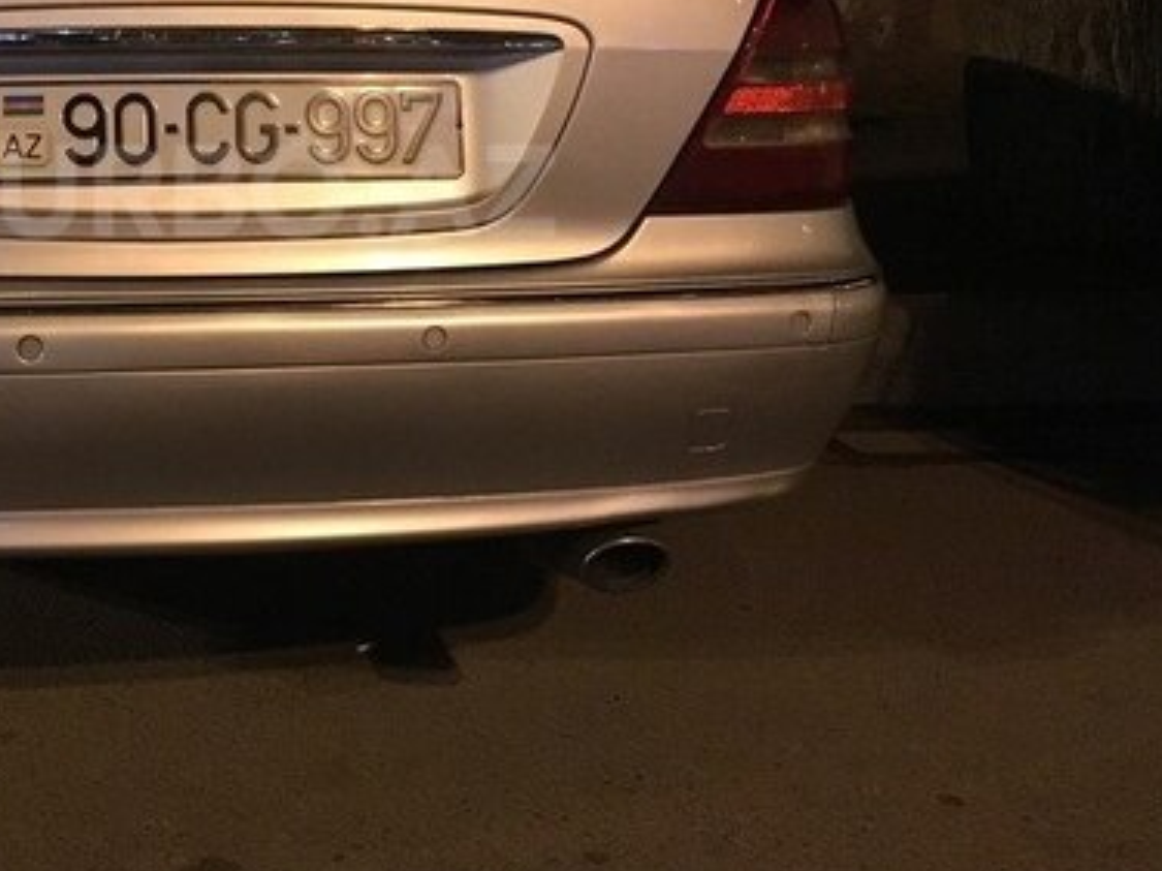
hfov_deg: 36.3
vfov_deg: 28.0
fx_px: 1711
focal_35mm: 51
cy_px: 191
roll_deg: -3.2
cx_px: 239
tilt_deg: -6.9
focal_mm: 4.15
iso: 320
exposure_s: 1/17
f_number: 2.2
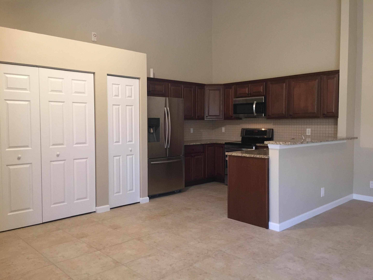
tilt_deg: -3.0
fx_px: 312
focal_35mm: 29
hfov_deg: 61.7
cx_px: 186
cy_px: 140
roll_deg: +0.7
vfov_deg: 48.2
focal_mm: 4.15
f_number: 2.2
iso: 100
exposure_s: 1/30
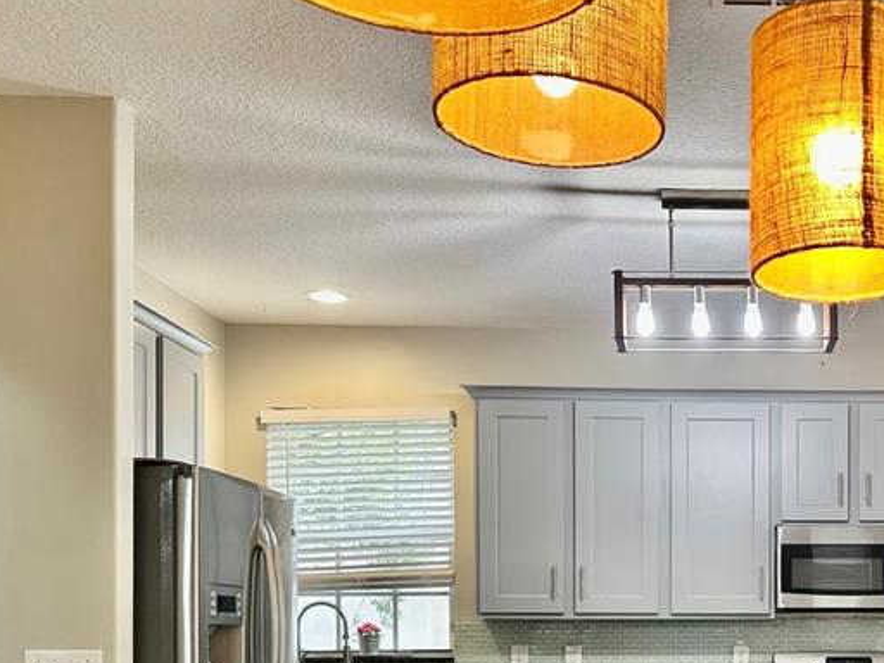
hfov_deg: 37.9
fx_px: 1226
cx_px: 736
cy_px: 632
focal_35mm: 48
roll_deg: -0.3
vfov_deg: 28.7
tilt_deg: -0.3
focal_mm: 6.86
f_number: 1.78
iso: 125
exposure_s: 1/60
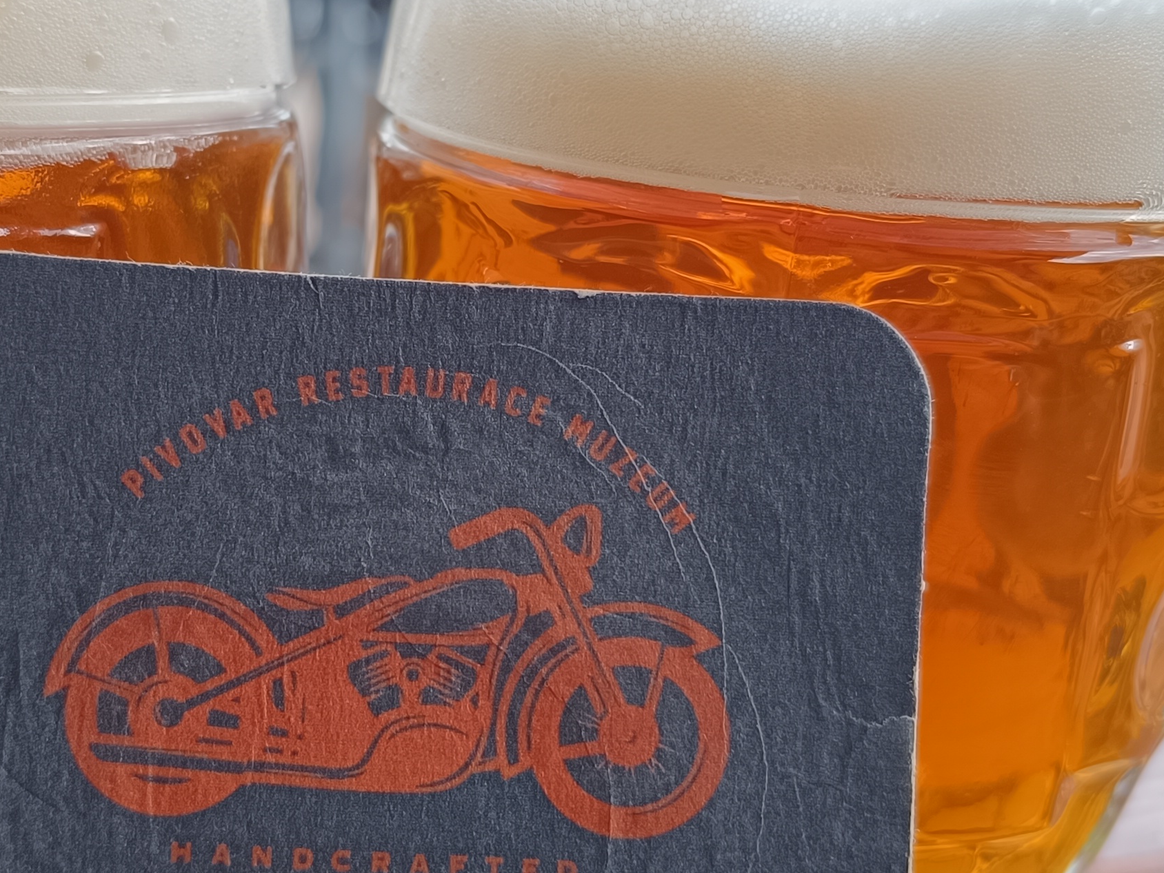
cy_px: 418
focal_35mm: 58
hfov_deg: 33.2
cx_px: 483
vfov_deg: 25.2
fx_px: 1950
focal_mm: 6.14
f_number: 1.65
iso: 174
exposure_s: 1/100
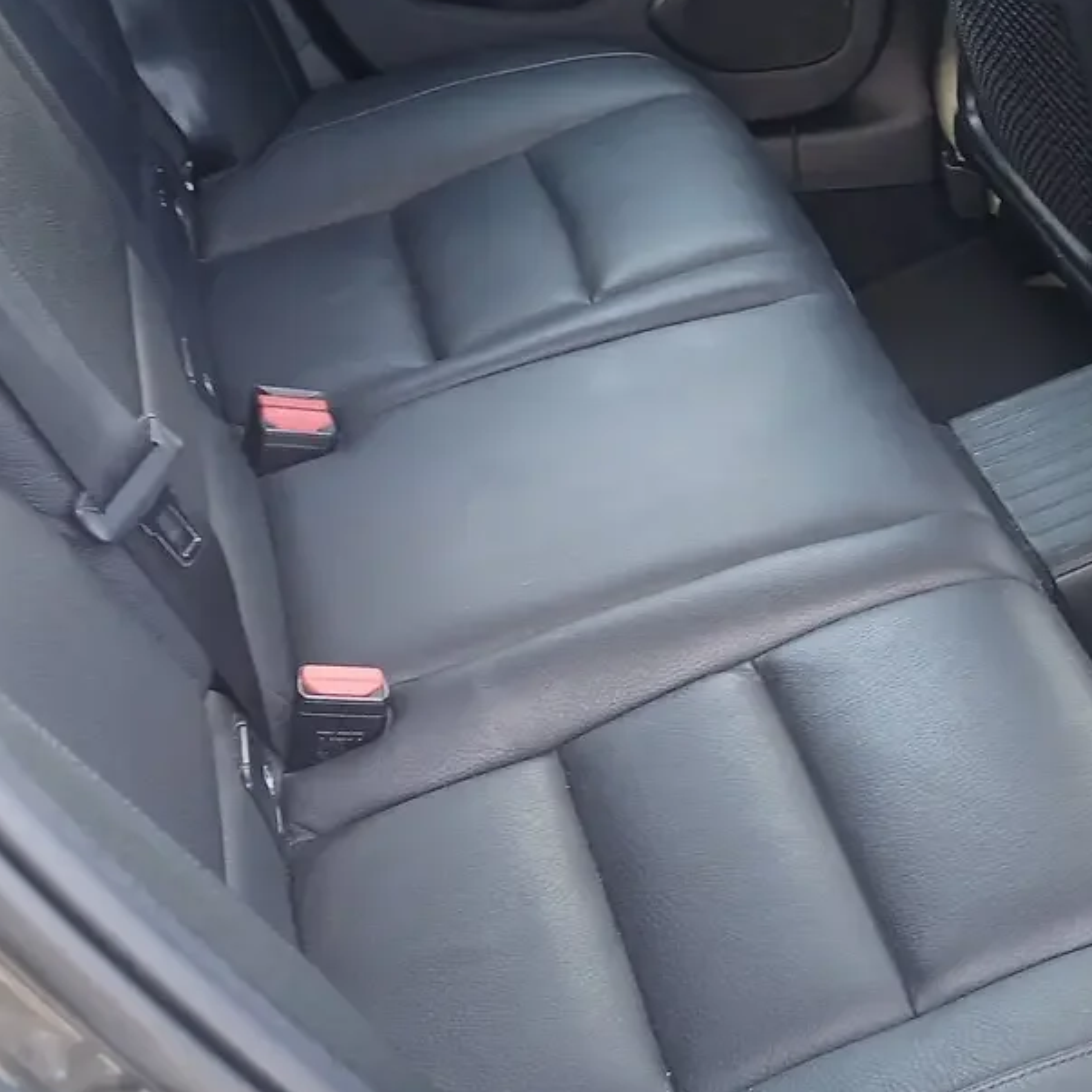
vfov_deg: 28.2
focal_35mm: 61
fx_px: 2177
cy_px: 531
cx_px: 833
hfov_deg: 27.7
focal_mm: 3.98
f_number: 1.8
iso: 125
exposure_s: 1/50
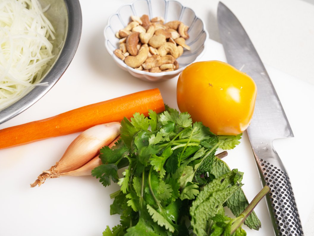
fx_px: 435
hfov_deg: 39.7
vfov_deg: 30.3
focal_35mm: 48
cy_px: 118
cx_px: 154
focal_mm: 44
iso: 1000
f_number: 7.1
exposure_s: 1/1000
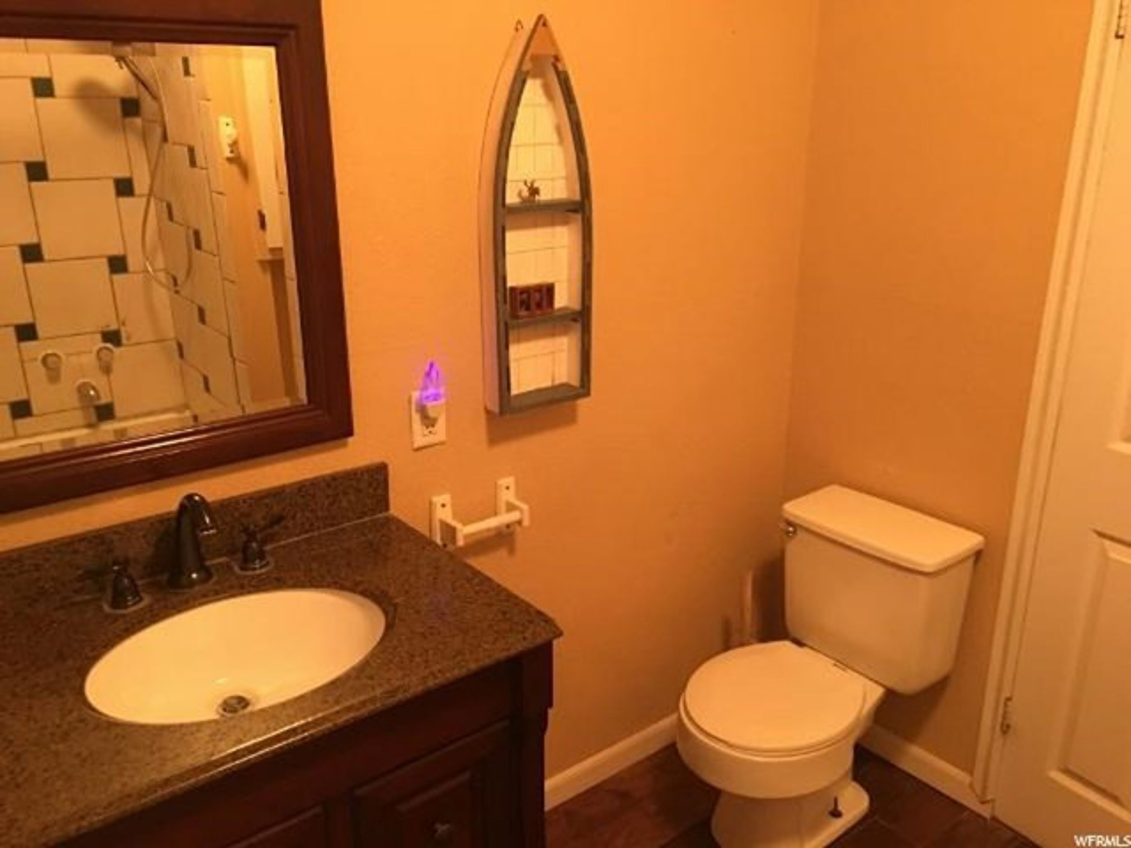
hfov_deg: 61.7
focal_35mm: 29
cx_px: 566
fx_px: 948
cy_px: 424
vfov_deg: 48.2
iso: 80
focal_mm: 4.15
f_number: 2.2
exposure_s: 1/4
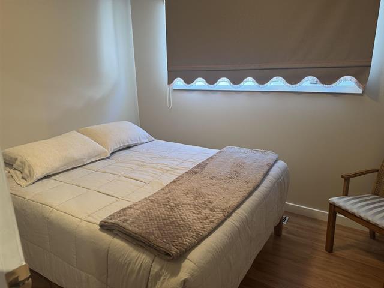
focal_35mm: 24
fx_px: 266
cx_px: 192
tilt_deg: -13.4
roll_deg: +0.9
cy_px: 144
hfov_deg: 71.6
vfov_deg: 56.8
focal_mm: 6.76
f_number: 1.78
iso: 160
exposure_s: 1/60
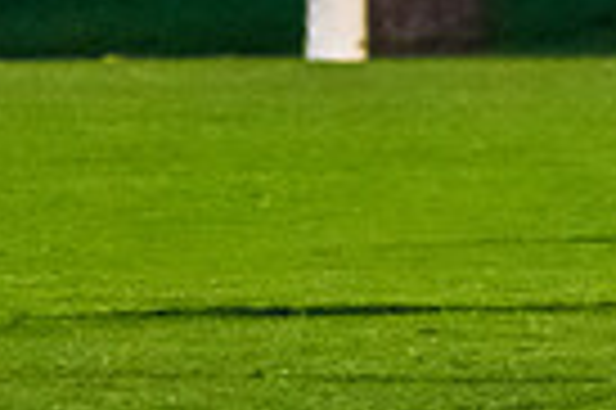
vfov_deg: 1.2
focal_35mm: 1170
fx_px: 19996
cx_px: 368
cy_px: -185
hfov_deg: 1.8
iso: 6400
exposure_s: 1/250
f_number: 5.6
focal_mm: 200
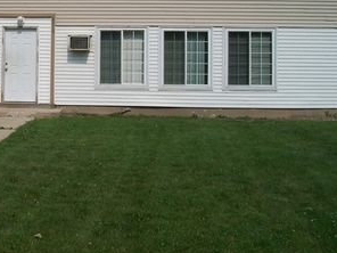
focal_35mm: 54
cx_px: 69
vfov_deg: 26.4
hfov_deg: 34.5
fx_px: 526
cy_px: 43
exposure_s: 1/1000
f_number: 5.5
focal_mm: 5.7
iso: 80
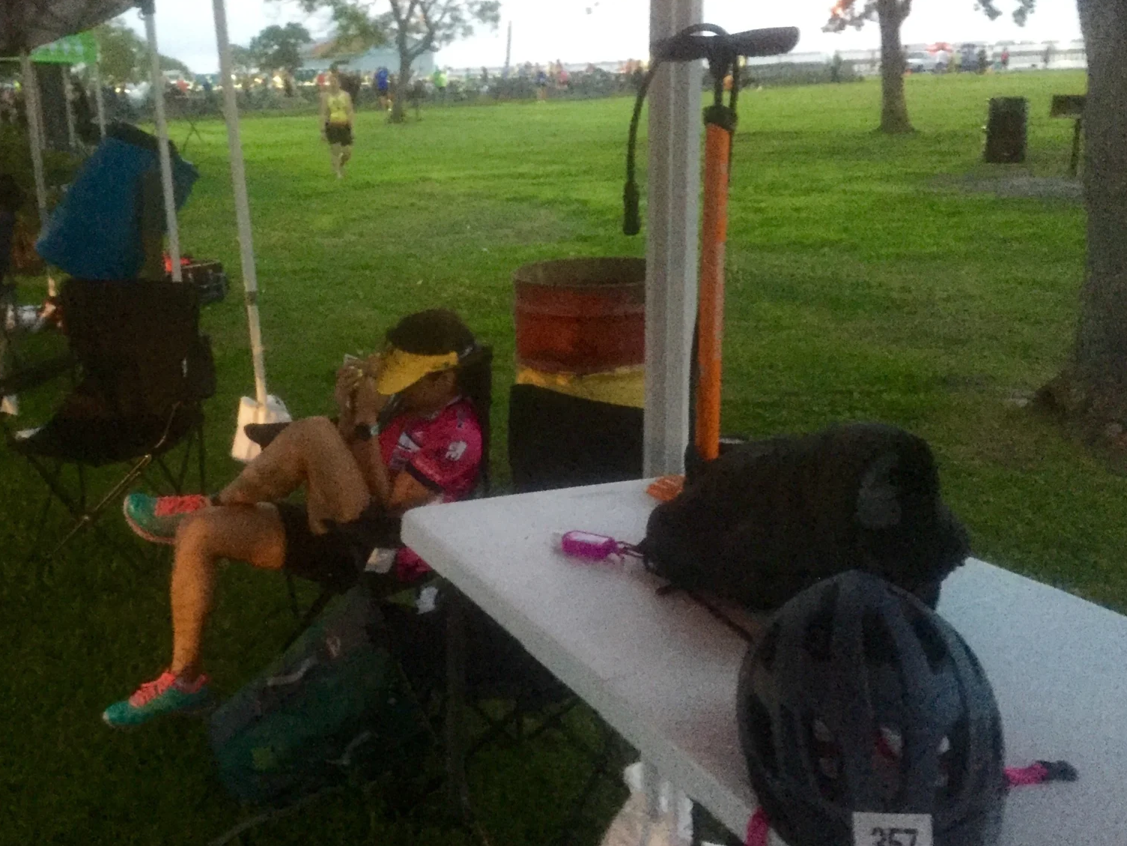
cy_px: 380
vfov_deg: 38.6
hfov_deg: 49.6
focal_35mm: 37
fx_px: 1205
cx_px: 417
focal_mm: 4.15
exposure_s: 1/15
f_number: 2.2
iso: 320
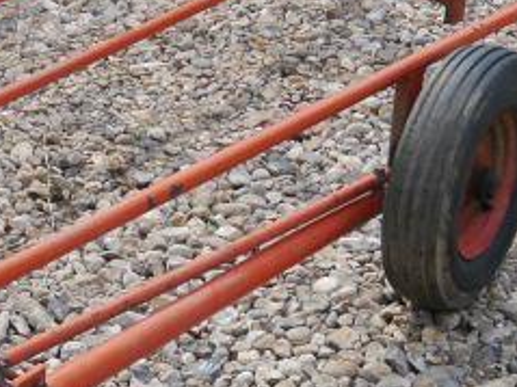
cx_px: -100
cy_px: 19
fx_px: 1791
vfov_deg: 12.2
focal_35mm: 120
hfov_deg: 15.8
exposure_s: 1/200
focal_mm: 14
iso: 160
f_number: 5.6
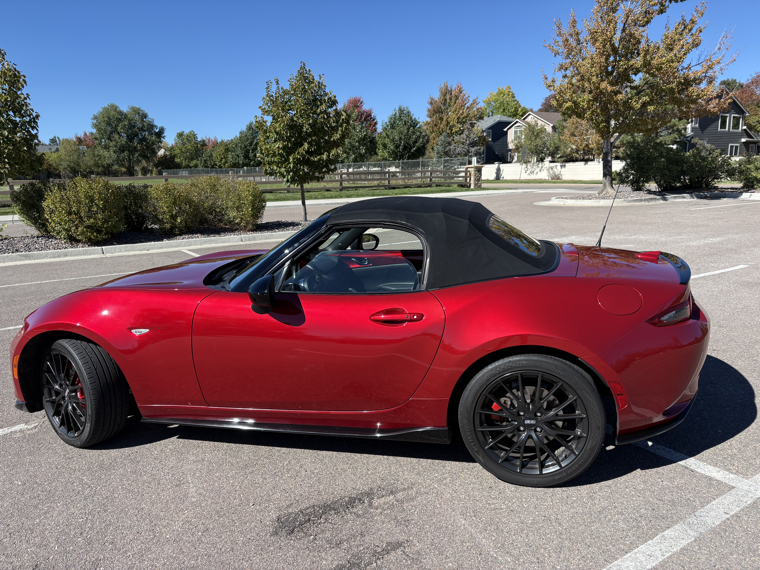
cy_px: 285
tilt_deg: -11.0
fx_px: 571
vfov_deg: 53.1
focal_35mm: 26
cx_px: 380
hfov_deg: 67.3
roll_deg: +1.5
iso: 50
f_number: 1.6
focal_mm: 5.96
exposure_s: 1/2075
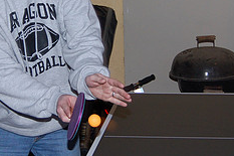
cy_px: 26
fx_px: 727
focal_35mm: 112
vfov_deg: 12.2
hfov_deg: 18.2
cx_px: 80
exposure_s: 1/60
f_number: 4.2
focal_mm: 30
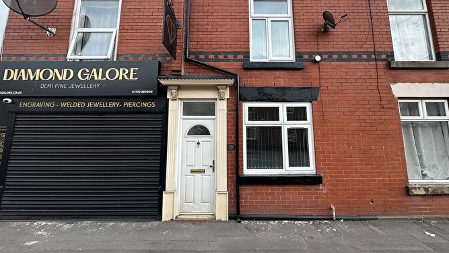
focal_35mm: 16
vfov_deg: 66.8
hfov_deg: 99.3
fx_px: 190
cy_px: 109
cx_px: 233
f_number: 2.2
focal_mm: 2.22
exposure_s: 1/569
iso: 40
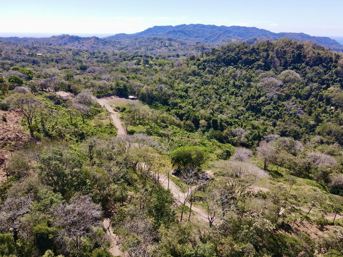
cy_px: 128
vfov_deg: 56.8
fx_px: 238
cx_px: 172
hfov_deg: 71.6
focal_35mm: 24
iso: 100
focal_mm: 4.5
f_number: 2.8
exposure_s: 1/30
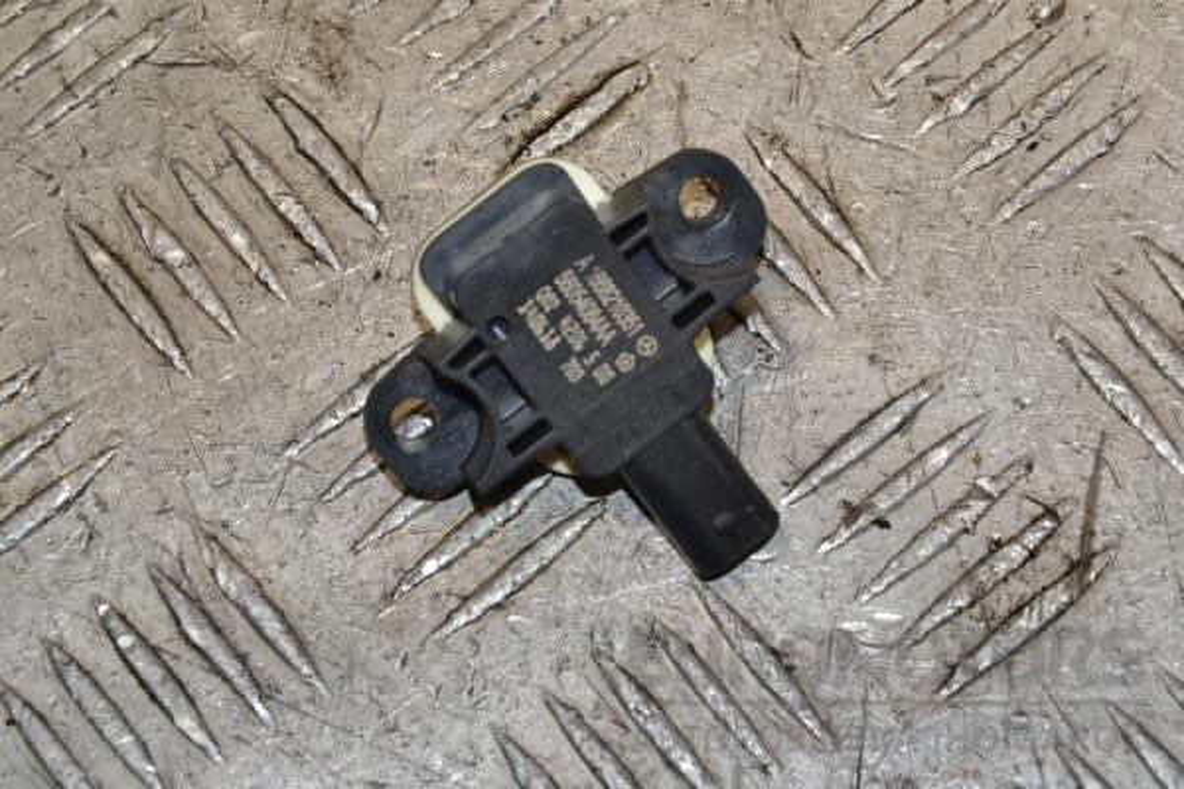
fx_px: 4538
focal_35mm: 138
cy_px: 394
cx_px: 592
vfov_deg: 9.9
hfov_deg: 14.9
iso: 800
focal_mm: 92
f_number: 11
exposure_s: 1/200
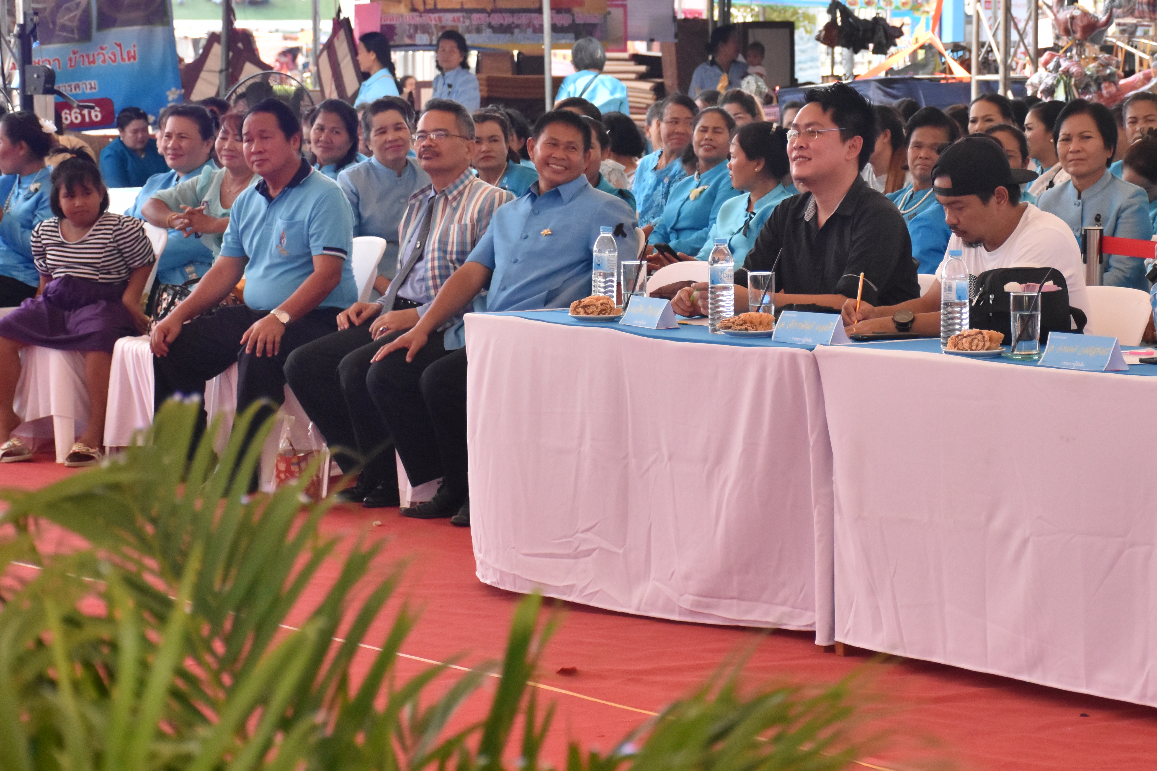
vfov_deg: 12.2
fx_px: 3599
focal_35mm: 112
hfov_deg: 18.2
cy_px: 302
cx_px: 761
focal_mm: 52
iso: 1600
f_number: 4.8
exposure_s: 1/4000
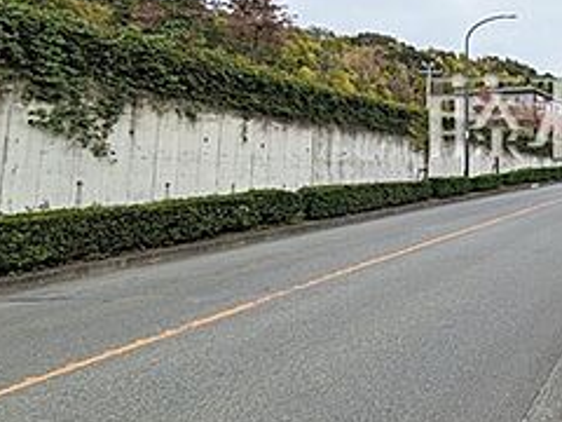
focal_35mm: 35
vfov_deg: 39.8
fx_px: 568
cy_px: 115
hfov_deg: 38.7
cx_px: 674
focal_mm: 1.83
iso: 50
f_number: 2.2
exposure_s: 1/917
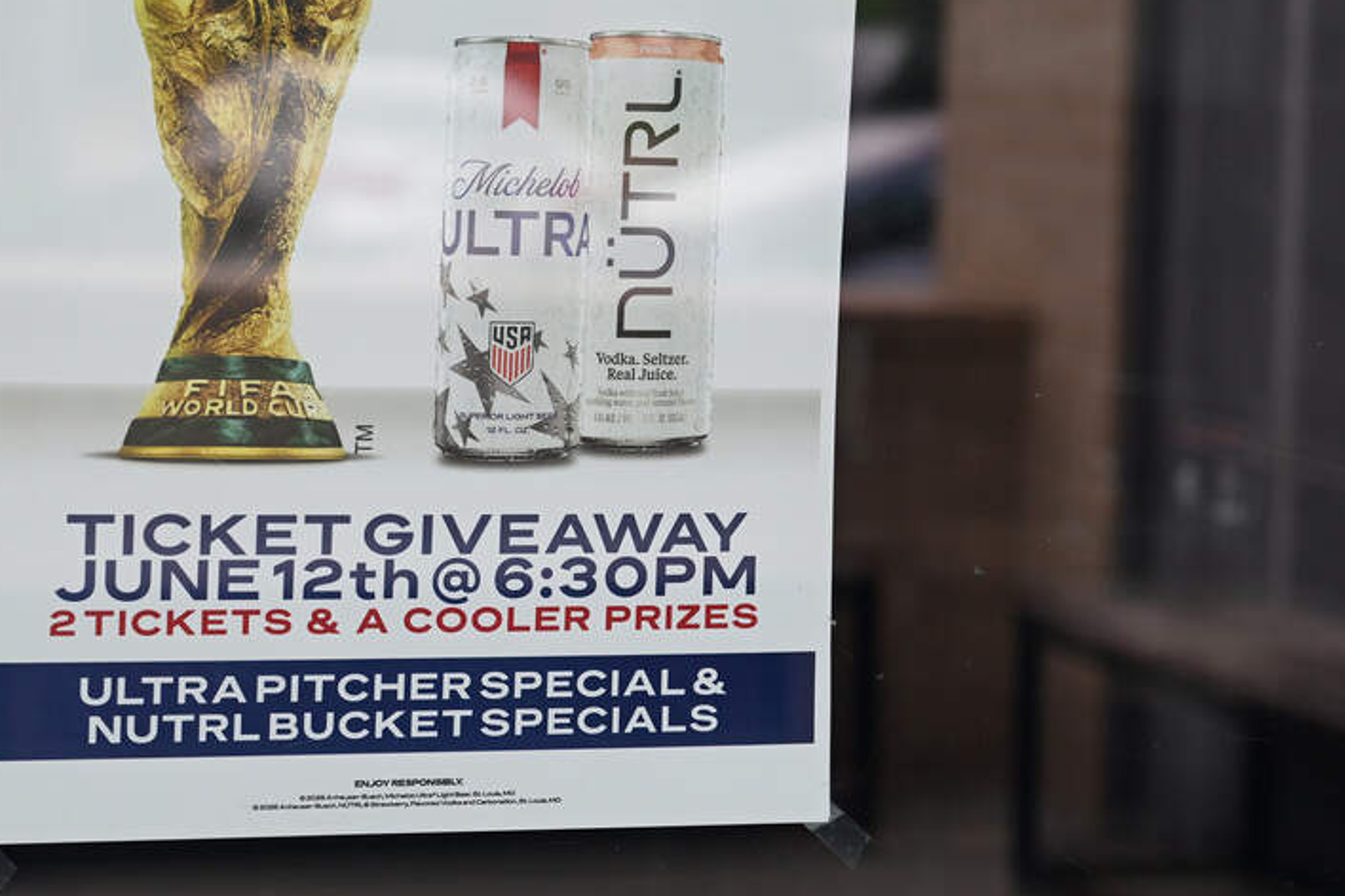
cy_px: 156
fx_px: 4371
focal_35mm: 117
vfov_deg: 11.7
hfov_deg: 17.5
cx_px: 731
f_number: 5.6
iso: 250
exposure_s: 1/500
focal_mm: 69
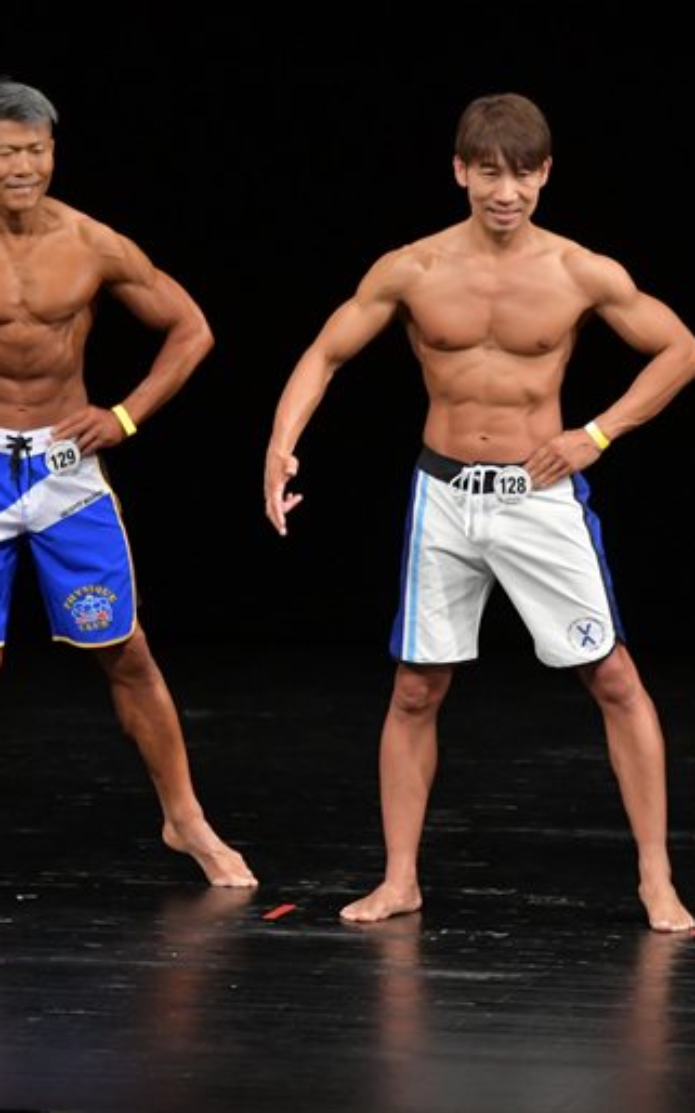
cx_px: 75
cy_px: 556
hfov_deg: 3.3
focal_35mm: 392
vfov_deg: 5.4
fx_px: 11886
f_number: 5.6
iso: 3200
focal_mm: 170
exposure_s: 1/400
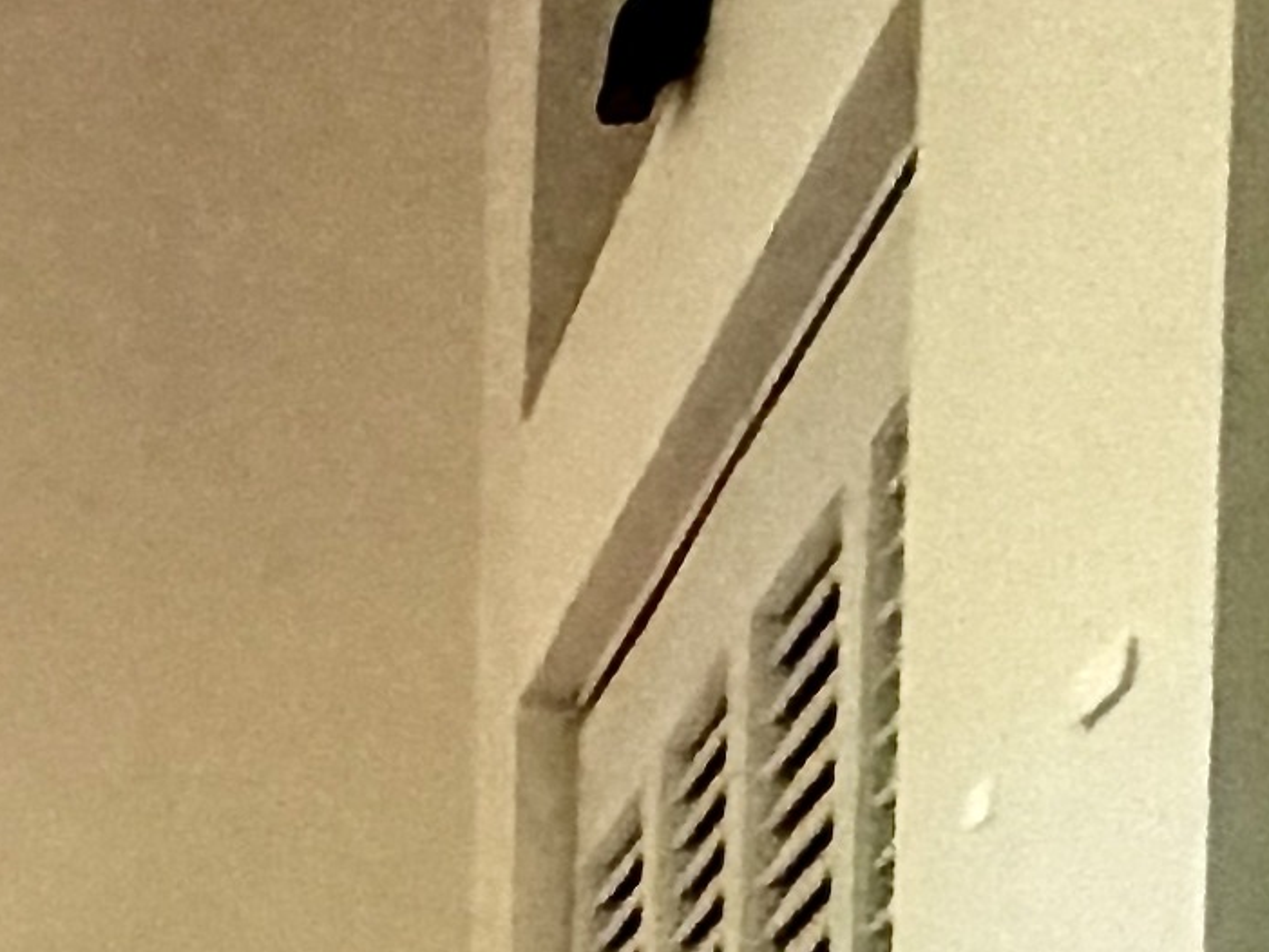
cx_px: -3221
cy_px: 2202
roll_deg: +2.5
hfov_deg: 9.5
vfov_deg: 11.4
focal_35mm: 110
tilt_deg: -2.6
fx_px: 4033
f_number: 2.2
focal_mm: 2.22
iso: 320
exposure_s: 1/60
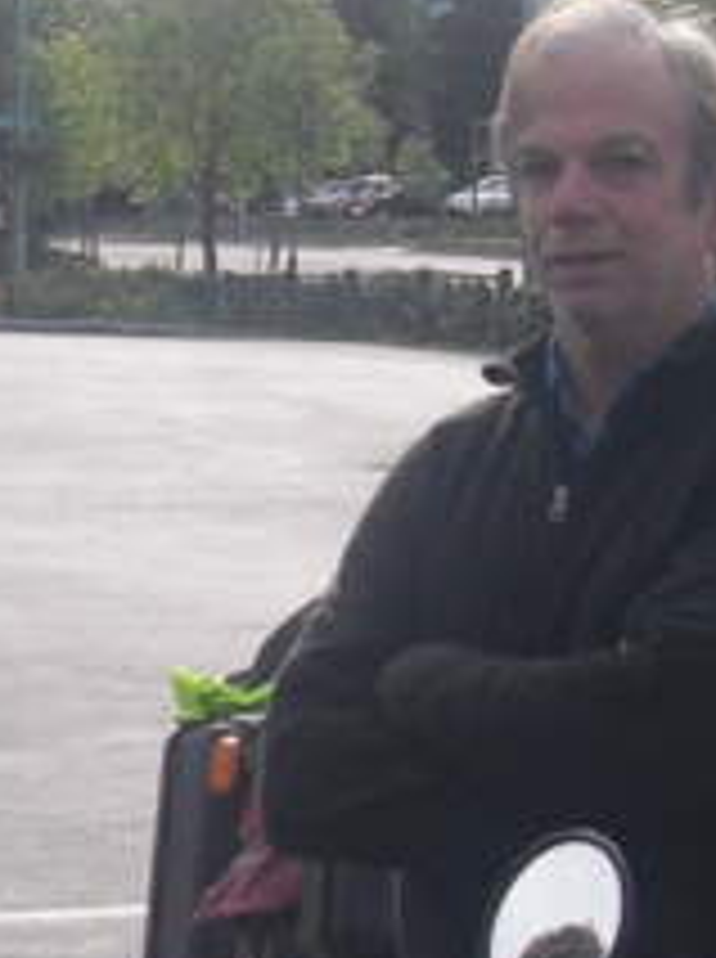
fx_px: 5062
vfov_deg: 10.8
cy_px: 630
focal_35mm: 183
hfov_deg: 7.9
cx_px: -419
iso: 64
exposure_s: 1/160
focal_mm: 6.2
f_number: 5.6
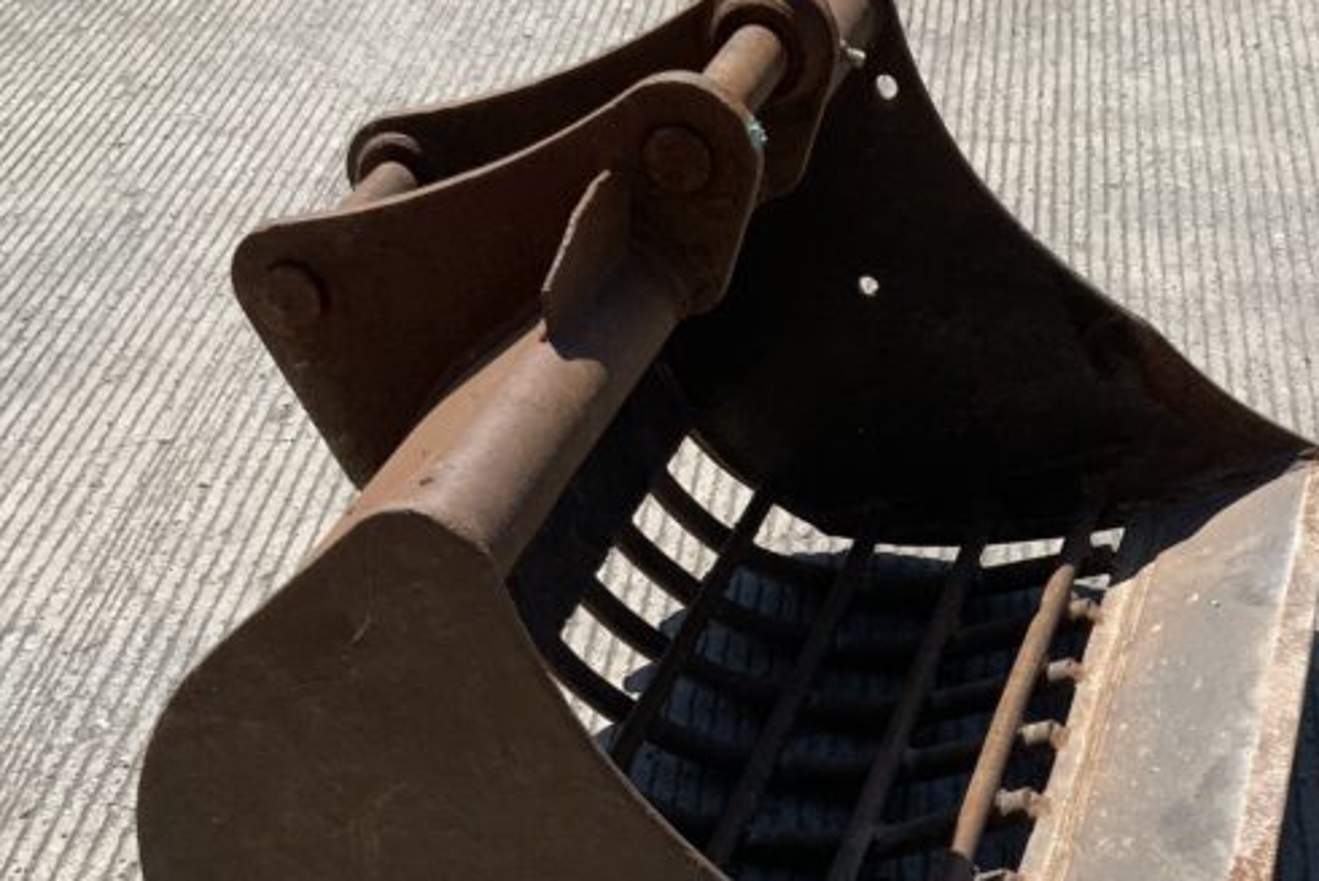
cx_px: 902
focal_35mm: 63
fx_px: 2309
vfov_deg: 21.4
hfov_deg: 31.6
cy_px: 665
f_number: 1.8
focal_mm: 3
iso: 16
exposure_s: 1/1912
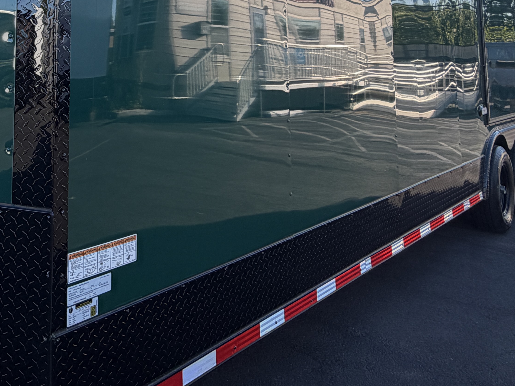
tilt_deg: +6.2
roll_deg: -0.3
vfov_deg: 36.1
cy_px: 8
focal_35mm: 36
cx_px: 93
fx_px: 536
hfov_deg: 48.1
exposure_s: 1/502
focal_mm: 2.22
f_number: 2.2
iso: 50
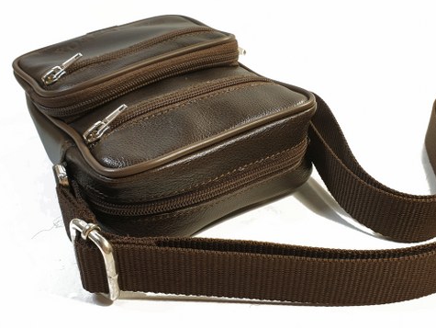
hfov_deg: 52.2
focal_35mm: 35
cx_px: 265
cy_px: 159
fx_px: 441
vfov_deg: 40.7
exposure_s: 1/180
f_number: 2.4
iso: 50
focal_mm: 4.3
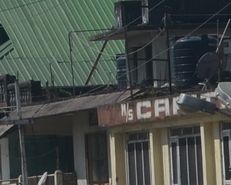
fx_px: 4100
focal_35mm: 600
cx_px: -150
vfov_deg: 2.6
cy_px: 273
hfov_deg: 3.2
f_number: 9.5
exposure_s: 1/350
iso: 100
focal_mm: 55
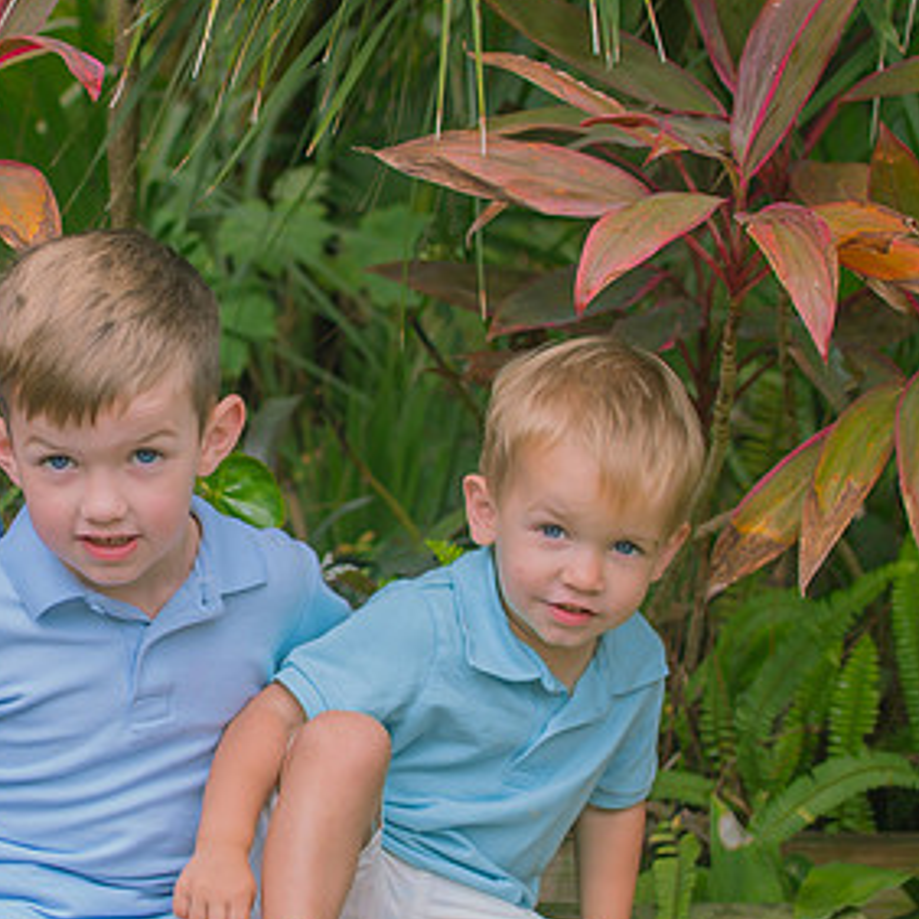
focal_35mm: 91
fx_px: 2733
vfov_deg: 19.1
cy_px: 477
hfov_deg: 18.7
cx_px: 65
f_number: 2.8
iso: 100
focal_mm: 35
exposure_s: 1/250
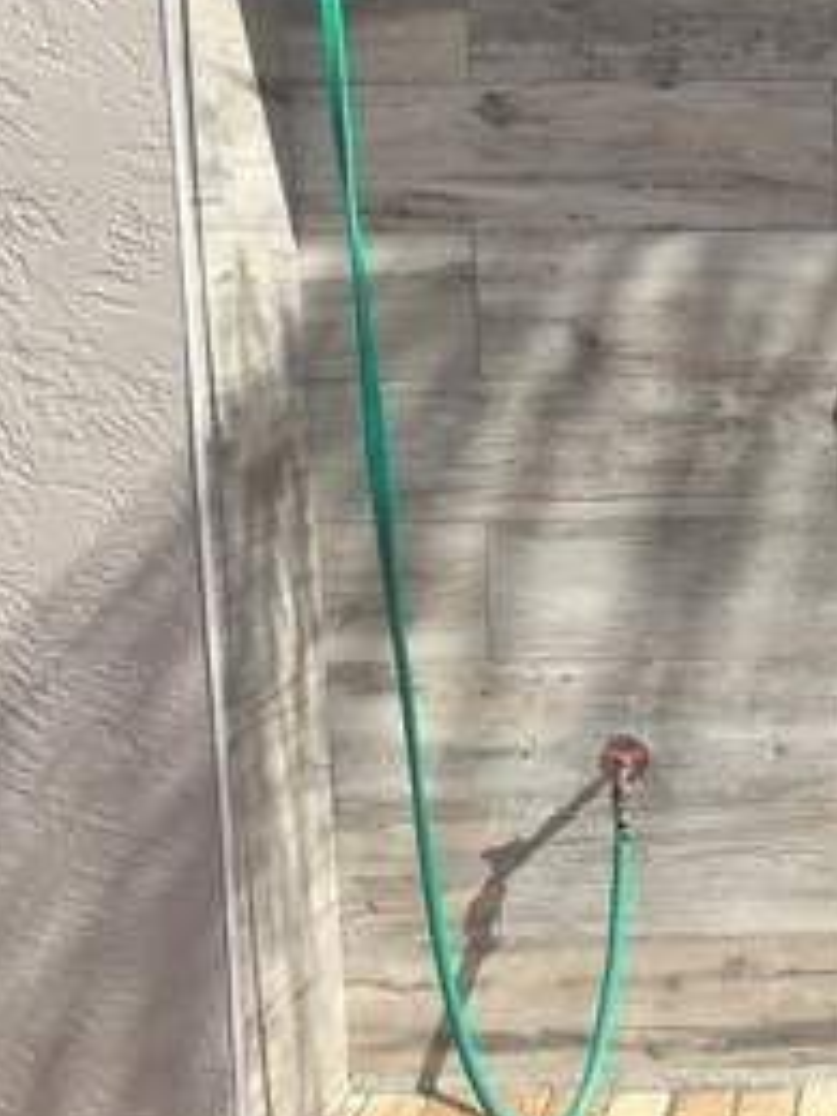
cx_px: 927
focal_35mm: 64
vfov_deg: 30.2
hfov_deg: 21.7
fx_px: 2063
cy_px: 489
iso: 50
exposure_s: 1/5587
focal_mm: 5.7
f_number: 1.5
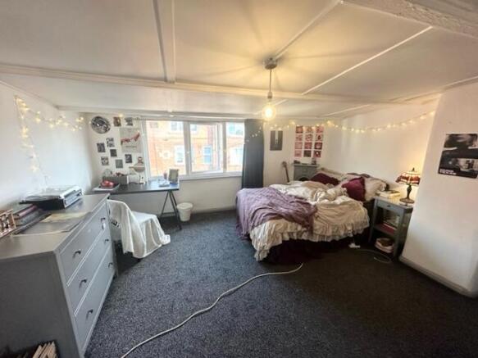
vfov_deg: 85.7
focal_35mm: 14
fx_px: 193
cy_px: 179
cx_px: 239
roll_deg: -1.0
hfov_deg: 102.1
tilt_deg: -12.6
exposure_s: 1/91
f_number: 2.2
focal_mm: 2.22
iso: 125
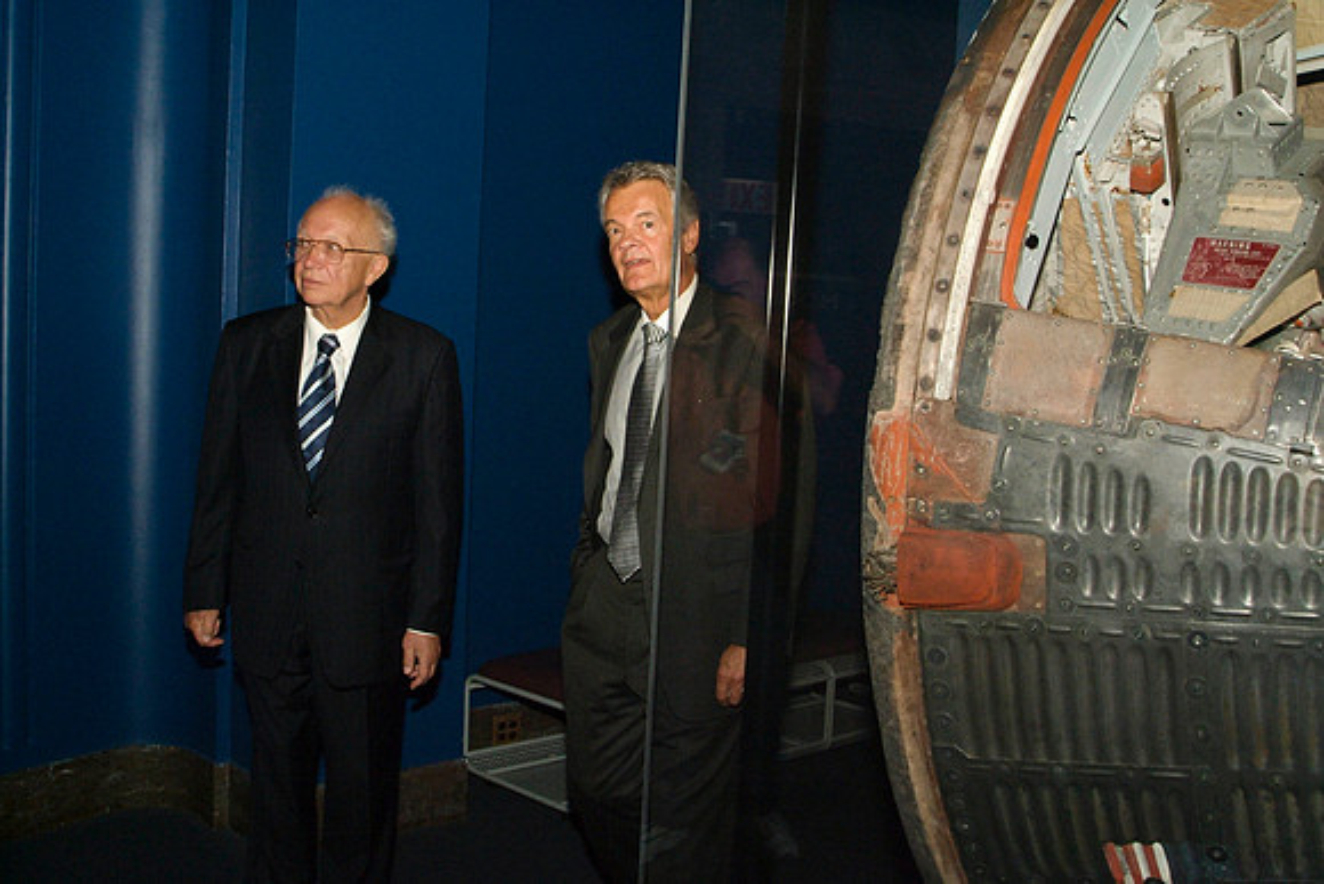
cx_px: 662
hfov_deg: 53.1
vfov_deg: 36.9
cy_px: 442
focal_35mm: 36
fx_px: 1324
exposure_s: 1/60
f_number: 13
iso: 1600
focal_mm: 24
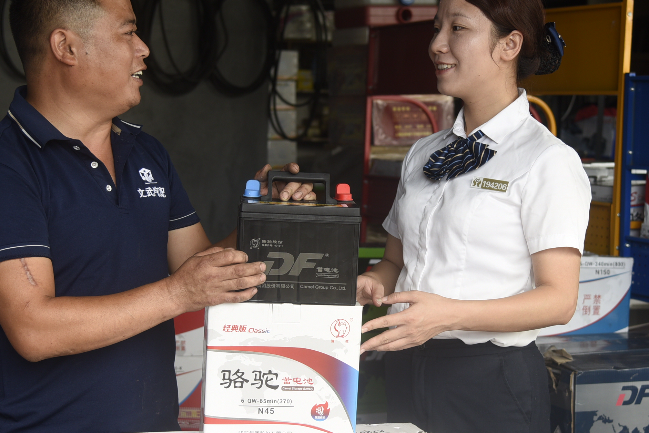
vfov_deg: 15.9
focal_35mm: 86
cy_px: 238
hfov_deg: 23.6
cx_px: 346
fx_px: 1551
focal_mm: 44
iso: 90
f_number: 4
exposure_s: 1/50
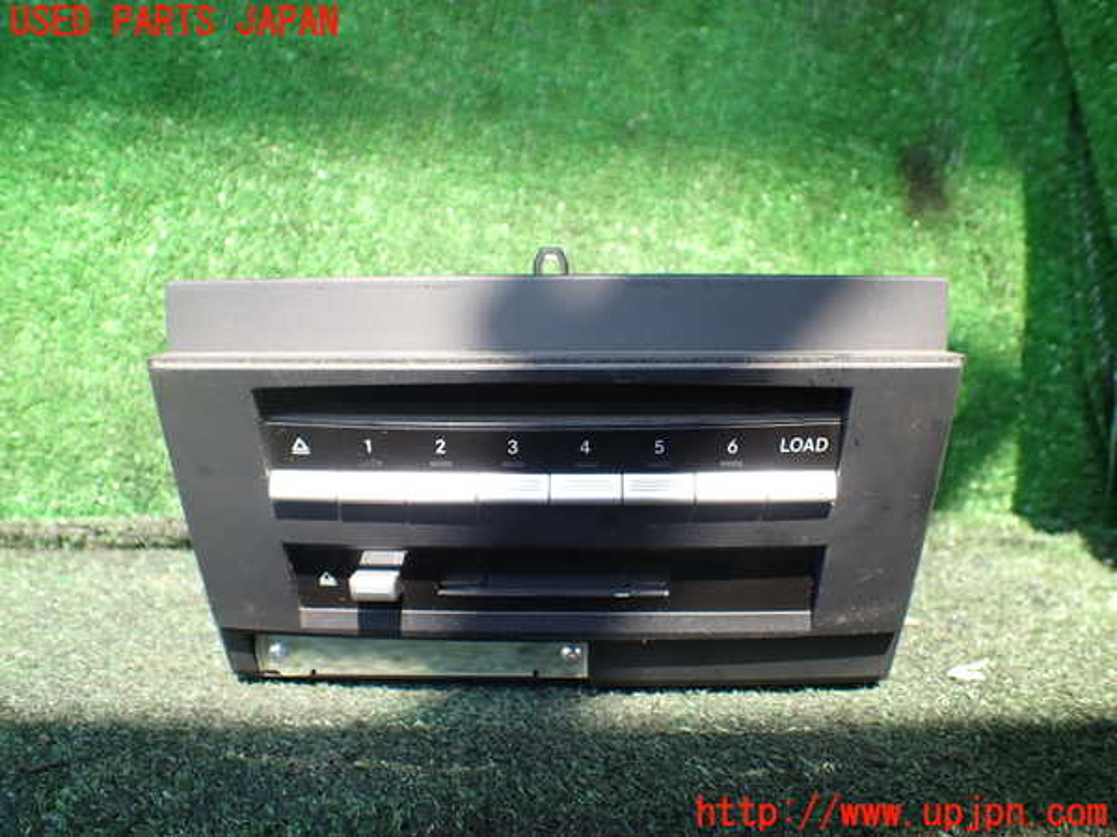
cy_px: 418
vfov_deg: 46.8
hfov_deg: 60.0
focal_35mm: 30
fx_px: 968
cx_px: 558
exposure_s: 1/160
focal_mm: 5.4
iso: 100
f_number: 2.3
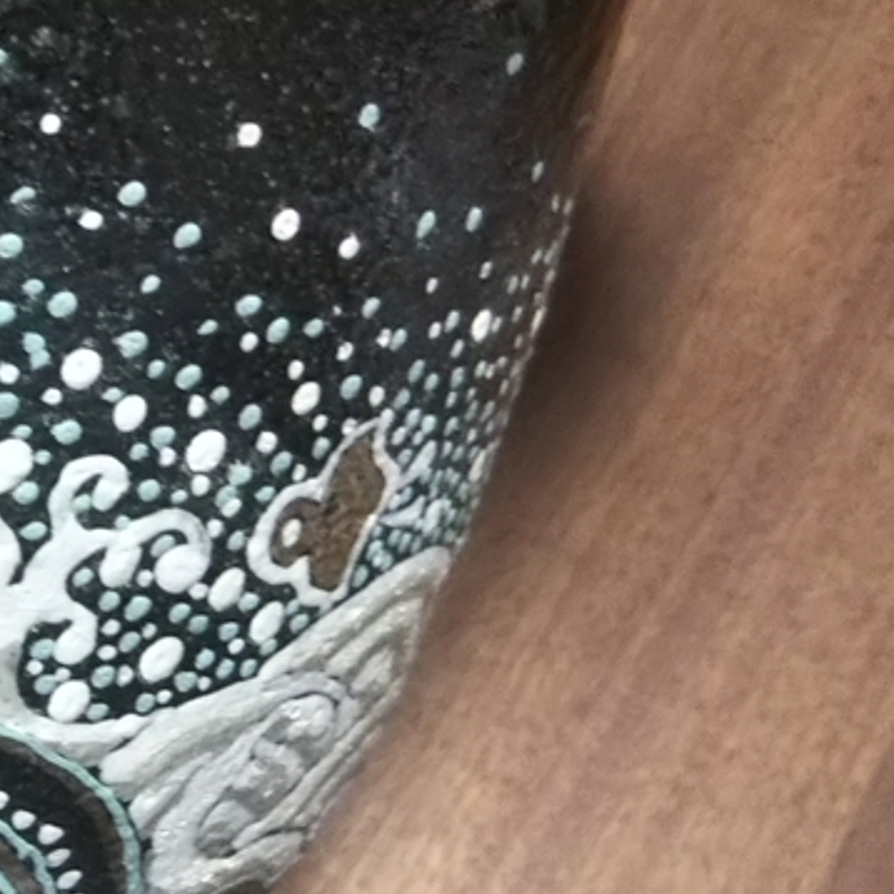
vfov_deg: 19.5
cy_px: 352
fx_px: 2600
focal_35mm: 89
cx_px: -345
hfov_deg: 17.9
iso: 125
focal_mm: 4
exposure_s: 1/30
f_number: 2.2
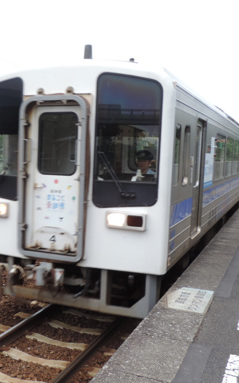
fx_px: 490
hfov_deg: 26.3
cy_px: 193
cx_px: 13
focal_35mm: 47
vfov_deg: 42.7
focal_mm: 5.8
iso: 140
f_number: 3.2
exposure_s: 1/50
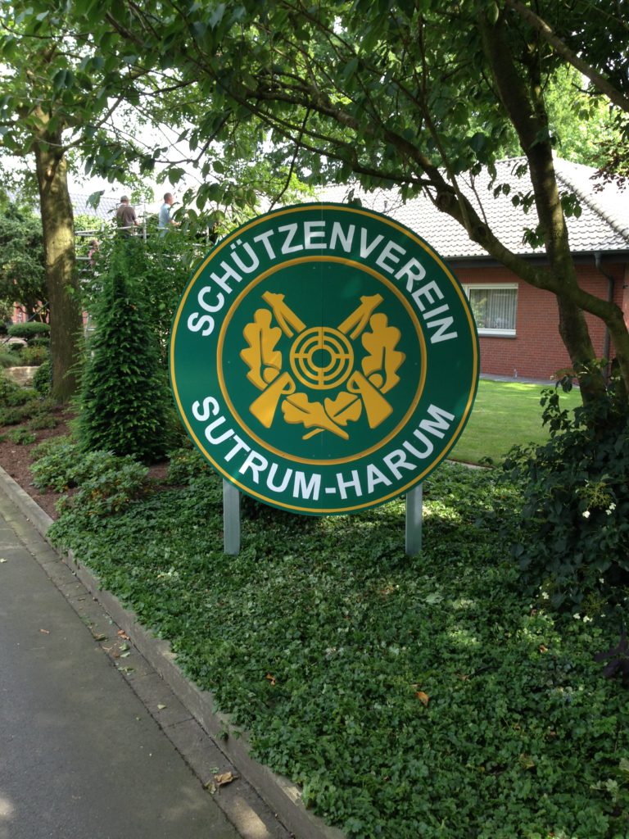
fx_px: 800
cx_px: 314
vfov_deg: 55.4
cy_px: 420
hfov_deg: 42.9
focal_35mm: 33
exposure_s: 1/144
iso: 50
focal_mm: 4.13
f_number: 2.4
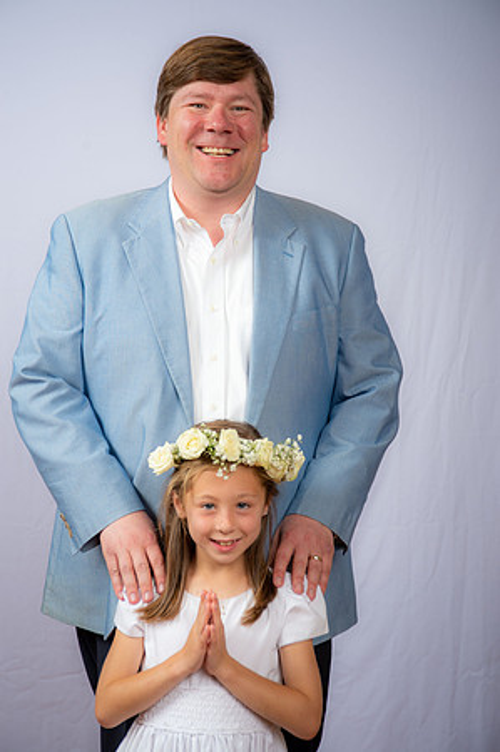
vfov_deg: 30.5
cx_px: 250
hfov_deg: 20.6
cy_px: 376
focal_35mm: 66
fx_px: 1378
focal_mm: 66
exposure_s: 1/160
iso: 250
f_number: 6.3
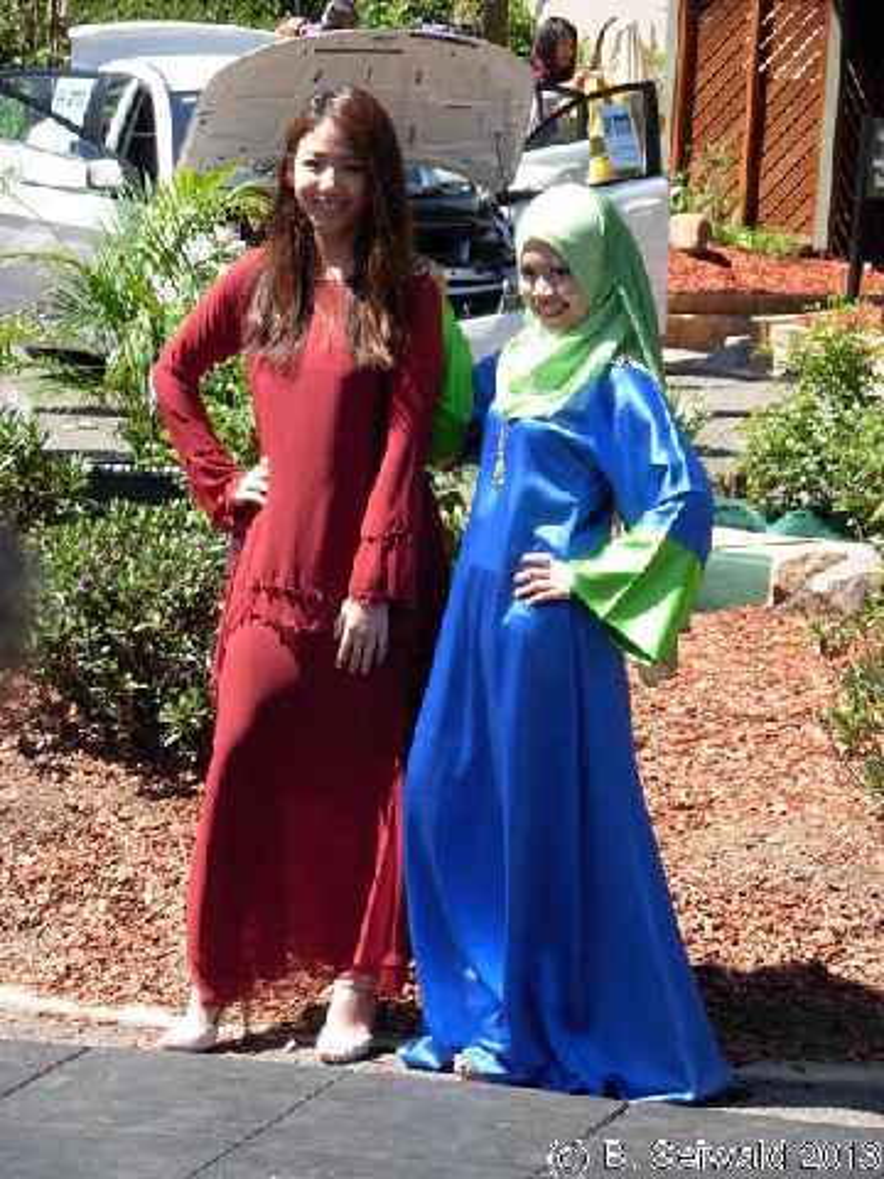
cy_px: 590
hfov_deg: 12.1
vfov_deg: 16.1
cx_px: 442
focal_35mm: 122
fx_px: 4154
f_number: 4.3
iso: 79
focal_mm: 20.2
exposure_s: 1/256
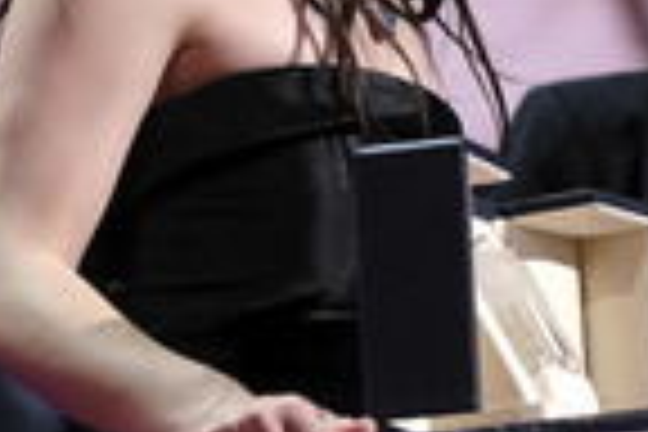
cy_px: 76
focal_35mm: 422
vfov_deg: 3.3
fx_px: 7595
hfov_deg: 4.9
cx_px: 461
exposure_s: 1/400
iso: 1600
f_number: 2
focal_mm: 90
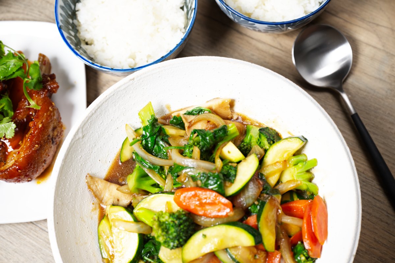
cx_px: 198
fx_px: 768
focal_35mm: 70
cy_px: 132
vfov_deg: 19.4
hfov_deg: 28.9
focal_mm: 70
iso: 100
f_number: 5
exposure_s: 1/80
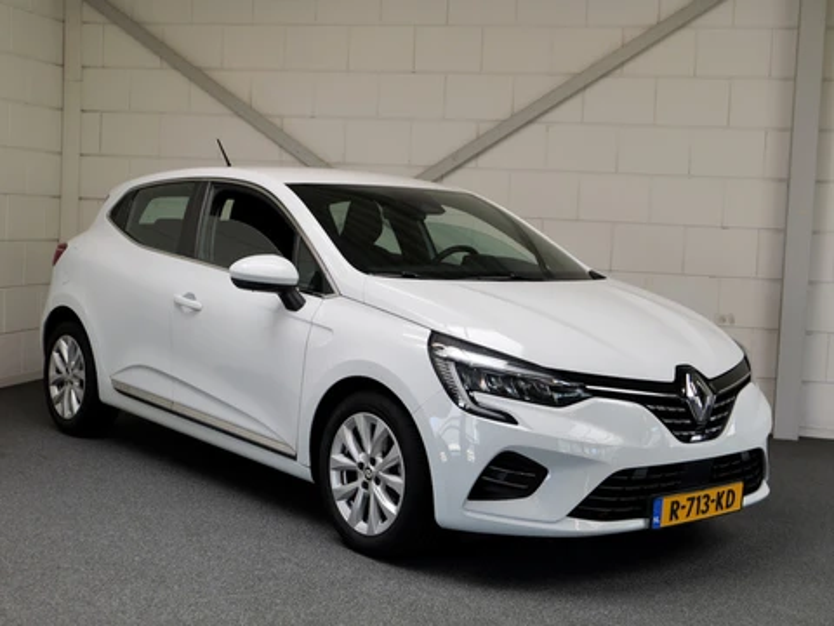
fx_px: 1205
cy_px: 313
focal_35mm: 50
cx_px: 417
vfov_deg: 29.1
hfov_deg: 38.2
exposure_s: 1/100
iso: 100
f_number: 2.7
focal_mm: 22.5
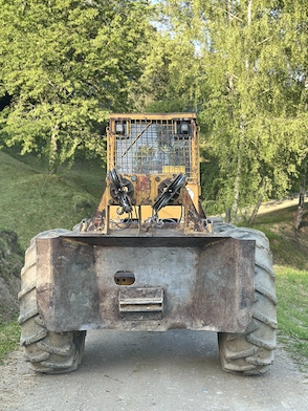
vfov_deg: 38.9
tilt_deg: -0.7
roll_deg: -1.3
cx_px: 154
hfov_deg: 29.7
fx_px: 581
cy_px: 206
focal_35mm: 49
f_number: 1.78
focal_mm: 6.86
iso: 80
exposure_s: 1/287
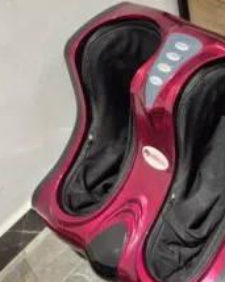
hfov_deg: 34.1
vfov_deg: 43.8
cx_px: 193
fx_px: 350
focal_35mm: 42
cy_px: 148
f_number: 1.8
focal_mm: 5.4
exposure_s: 1/100
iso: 500
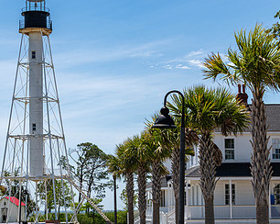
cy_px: 139
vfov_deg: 15.7
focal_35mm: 98
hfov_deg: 19.5
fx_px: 811
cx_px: 101
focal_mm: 55
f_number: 8
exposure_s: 1/160
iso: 64
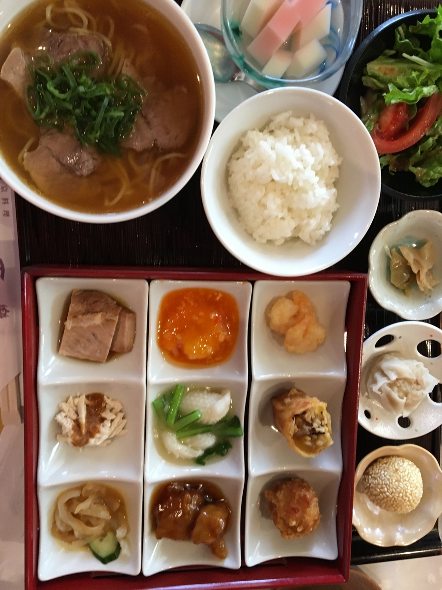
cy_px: 295
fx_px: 494
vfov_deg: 61.7
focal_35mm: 29
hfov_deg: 48.2
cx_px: 221
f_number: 2.2
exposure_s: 1/30
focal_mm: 4.15
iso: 100
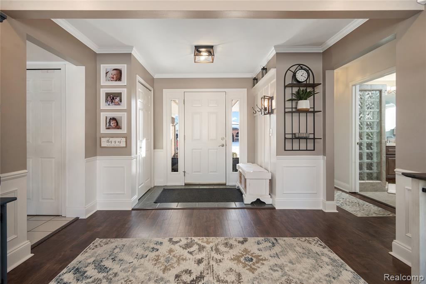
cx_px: 213
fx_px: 201
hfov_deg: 93.3
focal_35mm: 17
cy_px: 142
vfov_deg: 70.5
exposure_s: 1/15
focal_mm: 17
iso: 320
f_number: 8
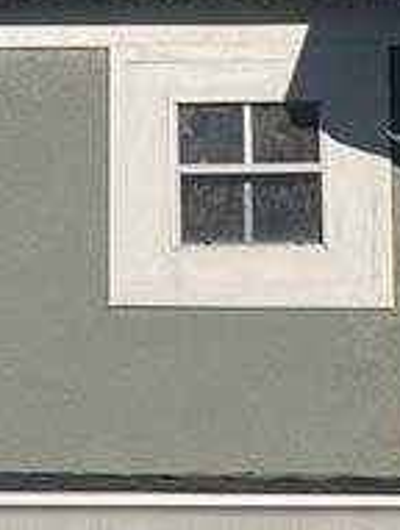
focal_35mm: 163
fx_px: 2503
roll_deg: -3.1
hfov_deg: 8.7
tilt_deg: +13.9
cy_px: 696
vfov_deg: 11.8
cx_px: -331
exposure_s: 1/13333
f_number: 1.6
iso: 32
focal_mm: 4.2
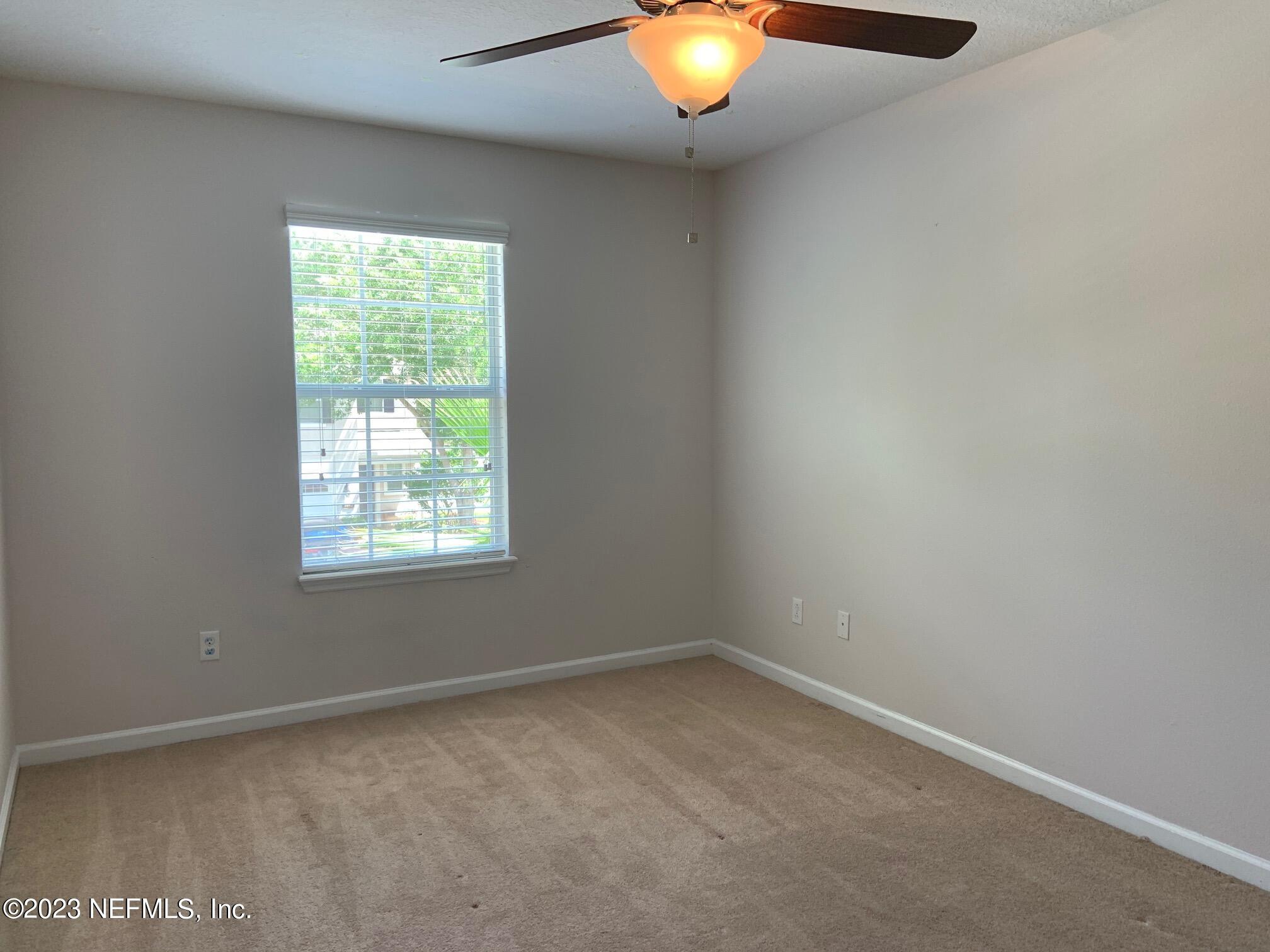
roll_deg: +0.3
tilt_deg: -3.9
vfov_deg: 53.1
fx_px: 954
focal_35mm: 26
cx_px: 635
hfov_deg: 67.3
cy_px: 476
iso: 64
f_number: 1.8
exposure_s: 1/60
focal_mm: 4.25
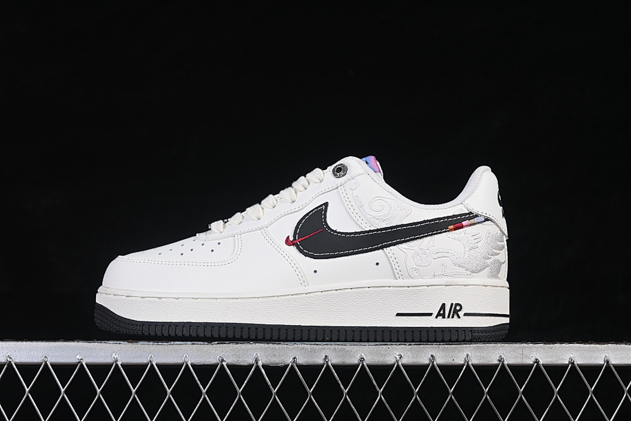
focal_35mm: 75
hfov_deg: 27.0
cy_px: 210
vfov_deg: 18.2
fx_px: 1314
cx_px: 316
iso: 160
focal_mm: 50
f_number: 8
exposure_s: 1/80
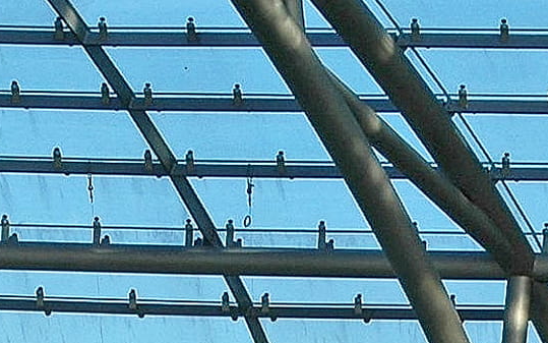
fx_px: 3372
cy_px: 934
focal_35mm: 226
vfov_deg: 5.5
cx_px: 478
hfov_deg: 9.3
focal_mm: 27
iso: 200
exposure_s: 1/200
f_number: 5.6
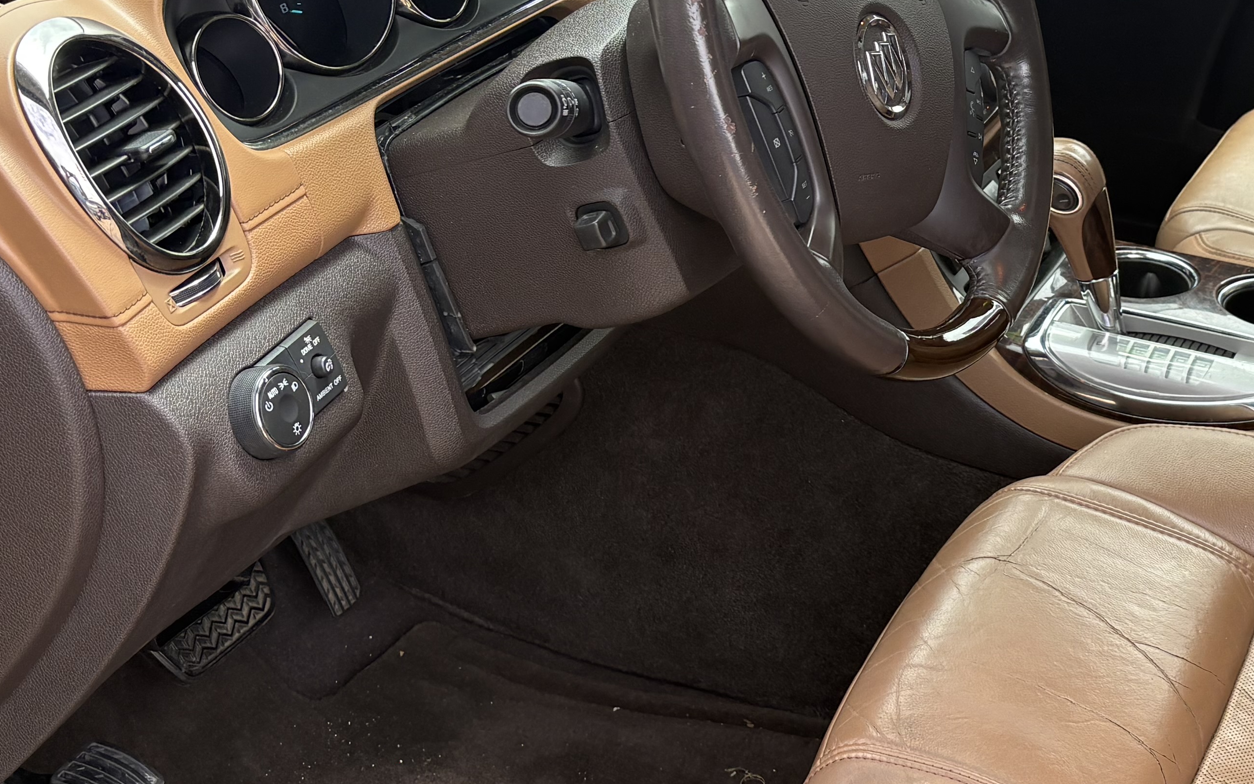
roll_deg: -3.6
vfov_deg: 20.9
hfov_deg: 32.3
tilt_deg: -20.8
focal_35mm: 61
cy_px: 111
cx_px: 1058
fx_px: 2085
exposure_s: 1/322
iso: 50
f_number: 1.6
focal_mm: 5.96
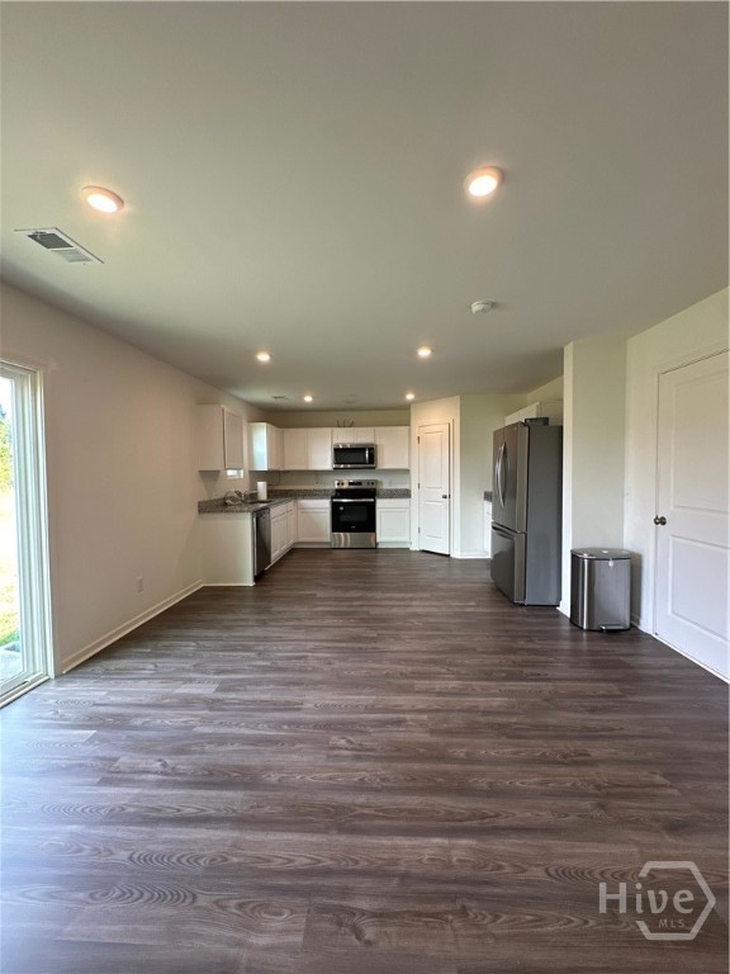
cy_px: 487
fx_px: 394
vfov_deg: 102.1
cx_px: 365
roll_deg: -0.2
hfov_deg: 85.7
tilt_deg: -2.0
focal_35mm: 14
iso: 160
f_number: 2.2
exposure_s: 1/120
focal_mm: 2.22
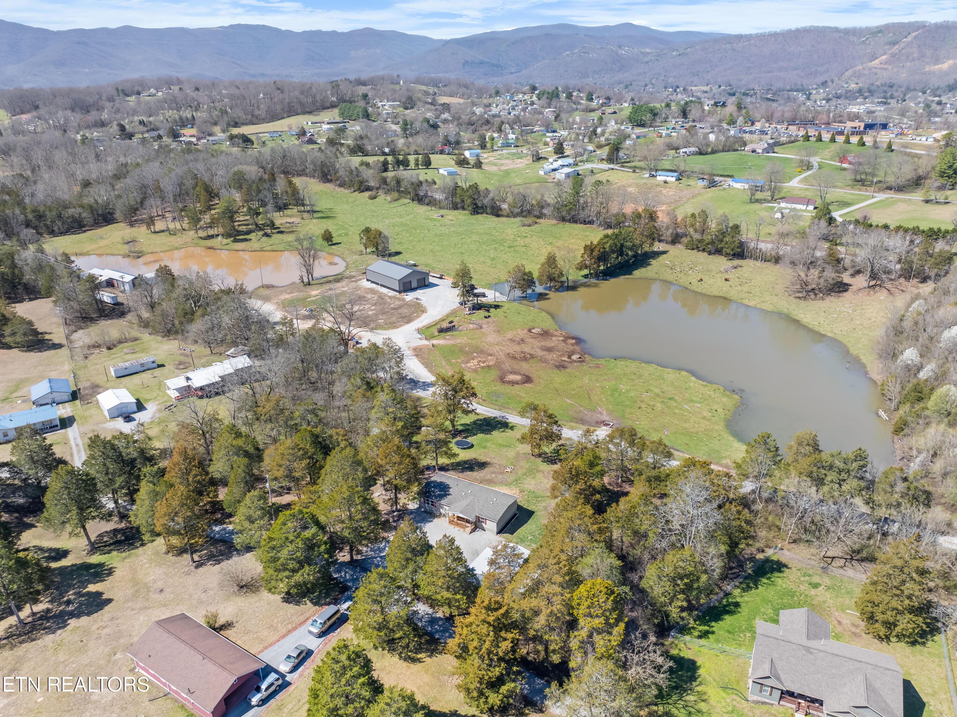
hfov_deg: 71.6
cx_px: 478
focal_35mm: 24
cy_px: 358
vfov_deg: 56.8
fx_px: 663
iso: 100
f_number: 2.8
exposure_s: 1/60
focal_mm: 12.29
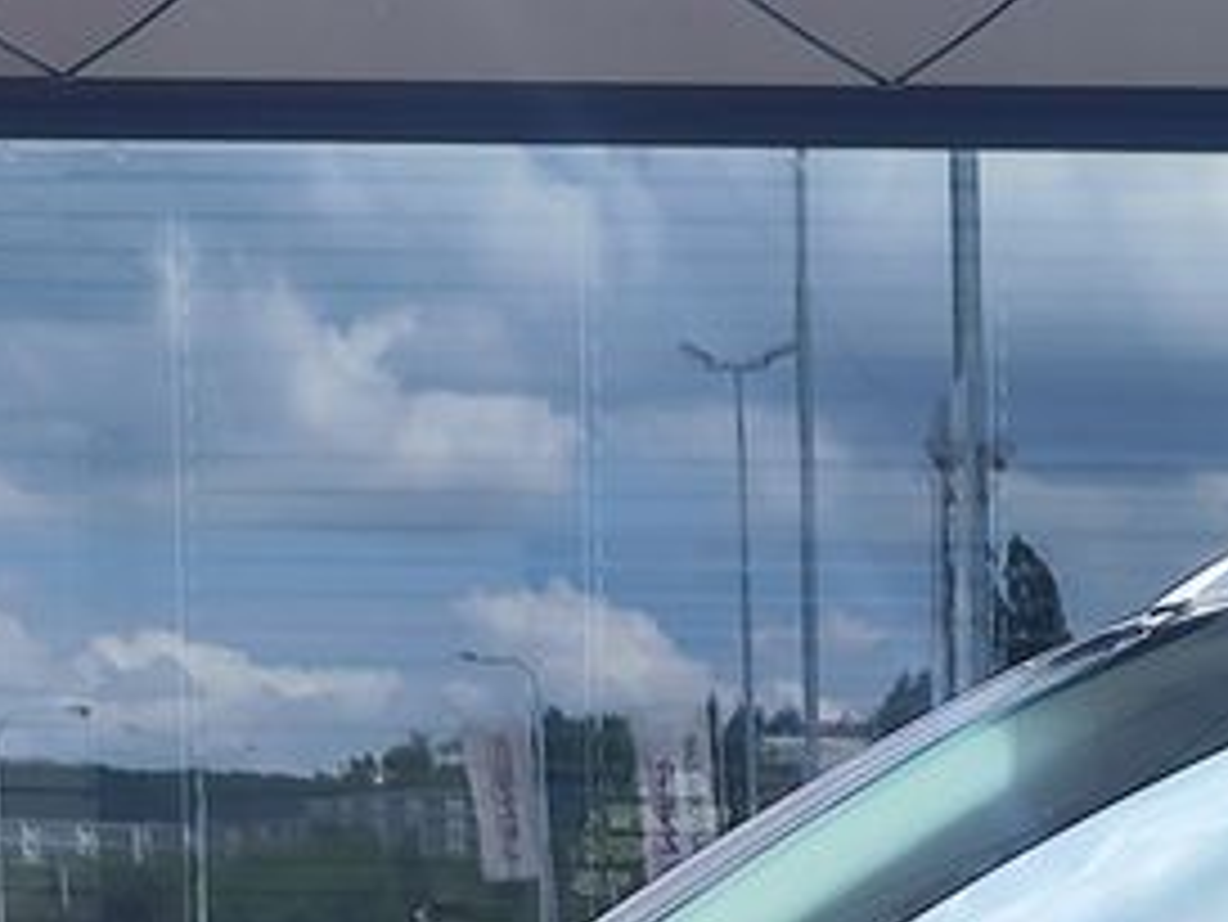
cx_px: 1304
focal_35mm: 101
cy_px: 1943
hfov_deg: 18.8
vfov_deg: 12.6
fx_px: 3585
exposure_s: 1/560
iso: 50
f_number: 1.69
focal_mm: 7.01
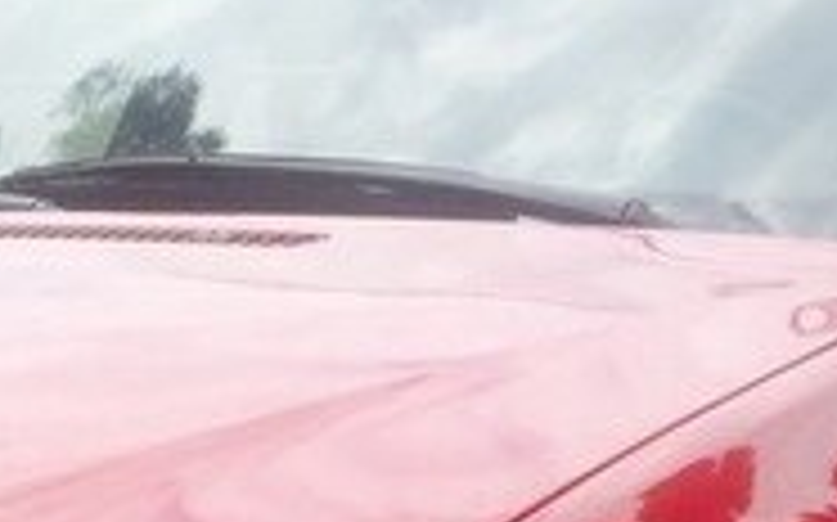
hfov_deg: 18.8
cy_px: 880
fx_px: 2485
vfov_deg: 11.3
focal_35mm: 109
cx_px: 112
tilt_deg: -12.4
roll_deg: -0.7
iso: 32
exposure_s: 1/1199
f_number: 2.2
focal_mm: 4.15
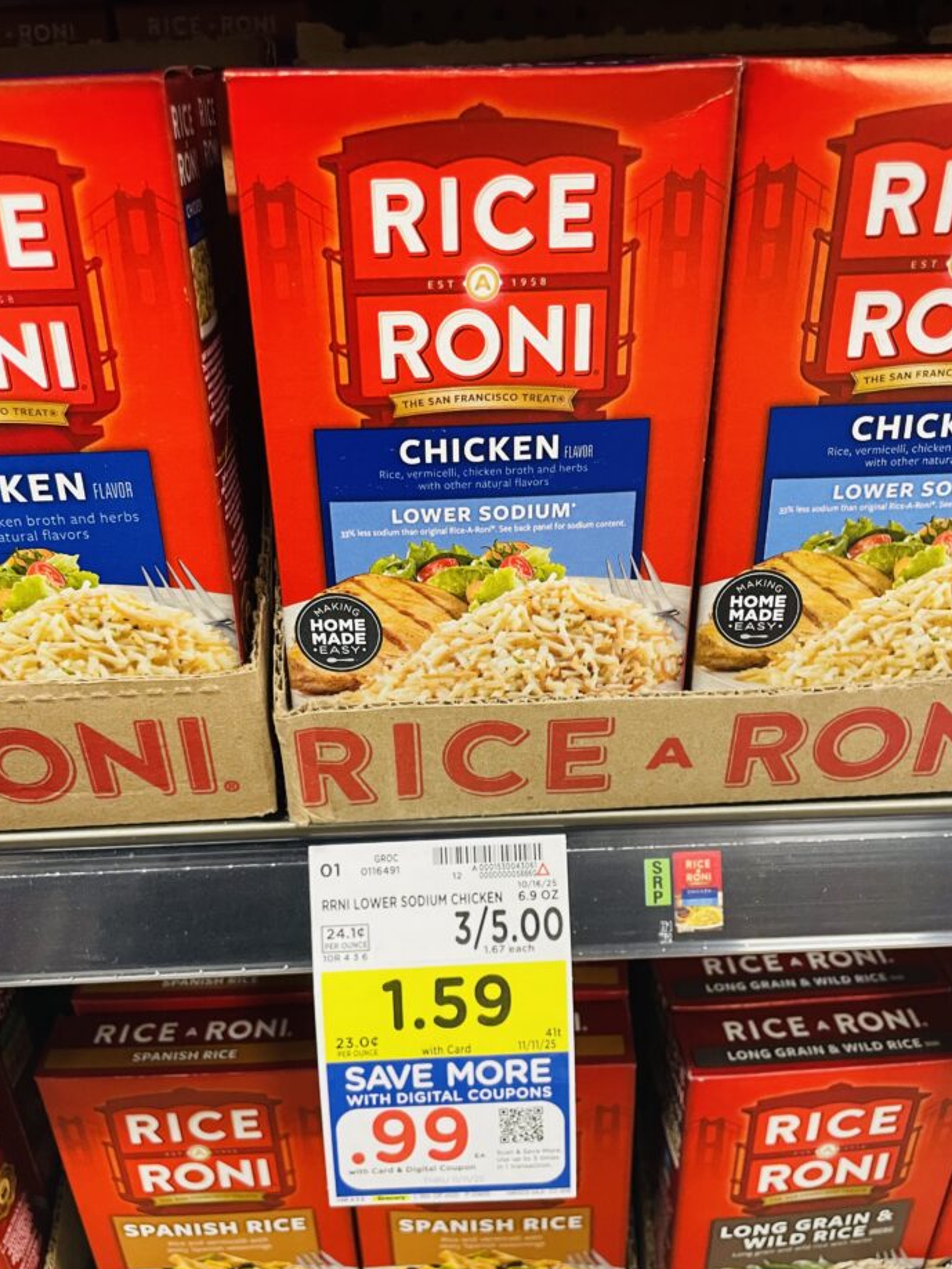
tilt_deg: -30.7
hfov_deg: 48.2
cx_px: 467
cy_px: 684
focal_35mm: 29
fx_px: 1063
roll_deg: +1.5
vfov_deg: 61.6
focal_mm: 4.2
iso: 320
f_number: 1.6
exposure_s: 1/60
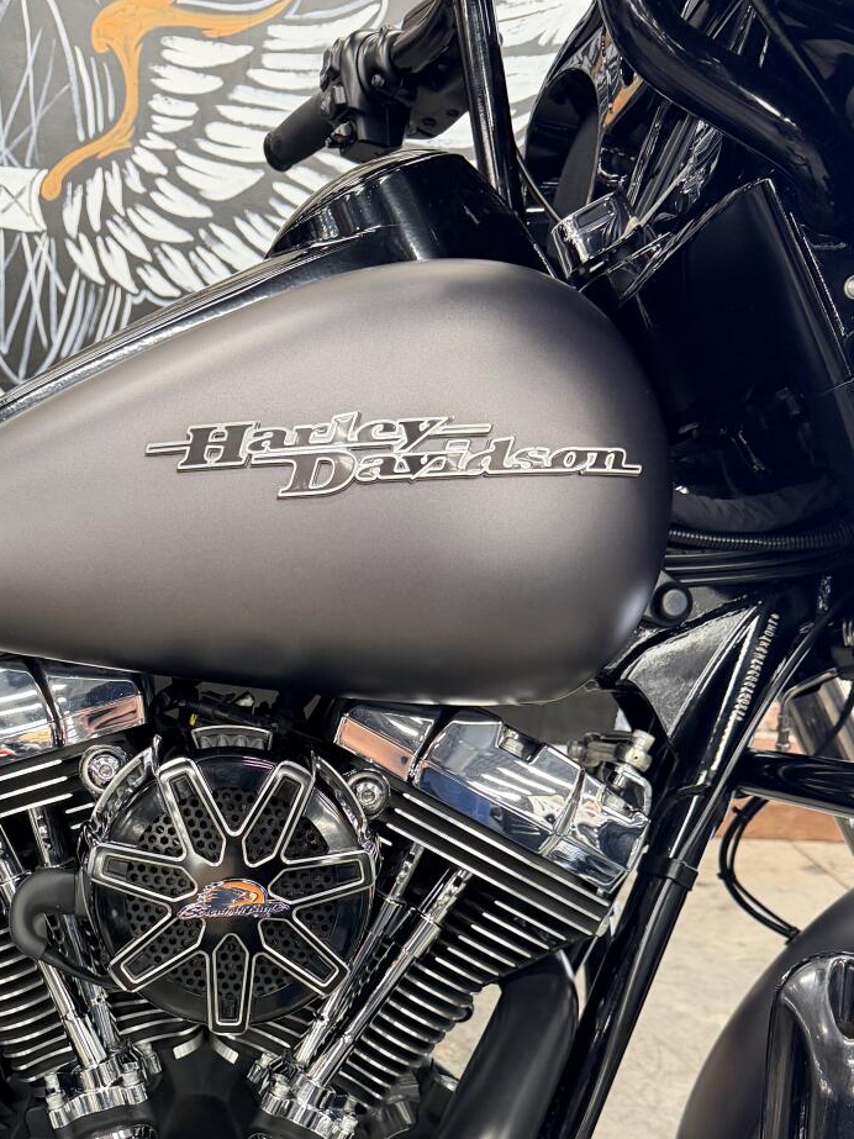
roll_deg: -5.3
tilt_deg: -22.8
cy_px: 912
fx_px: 1283
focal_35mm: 39
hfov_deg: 36.4
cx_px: 275
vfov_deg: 45.4
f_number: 1.78
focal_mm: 6.76
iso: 320
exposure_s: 1/60
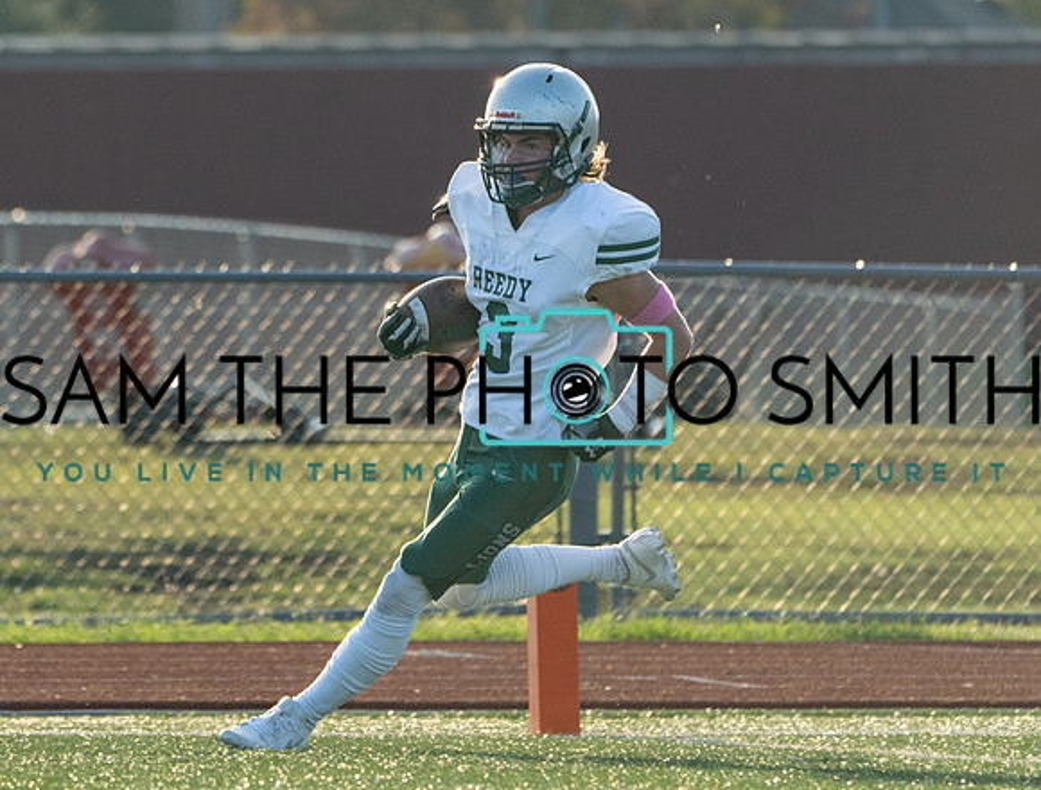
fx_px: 21023
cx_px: 116
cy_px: 161
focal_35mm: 696
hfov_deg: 2.8
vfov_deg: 2.2
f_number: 8
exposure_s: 1/1250
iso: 1600
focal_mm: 400
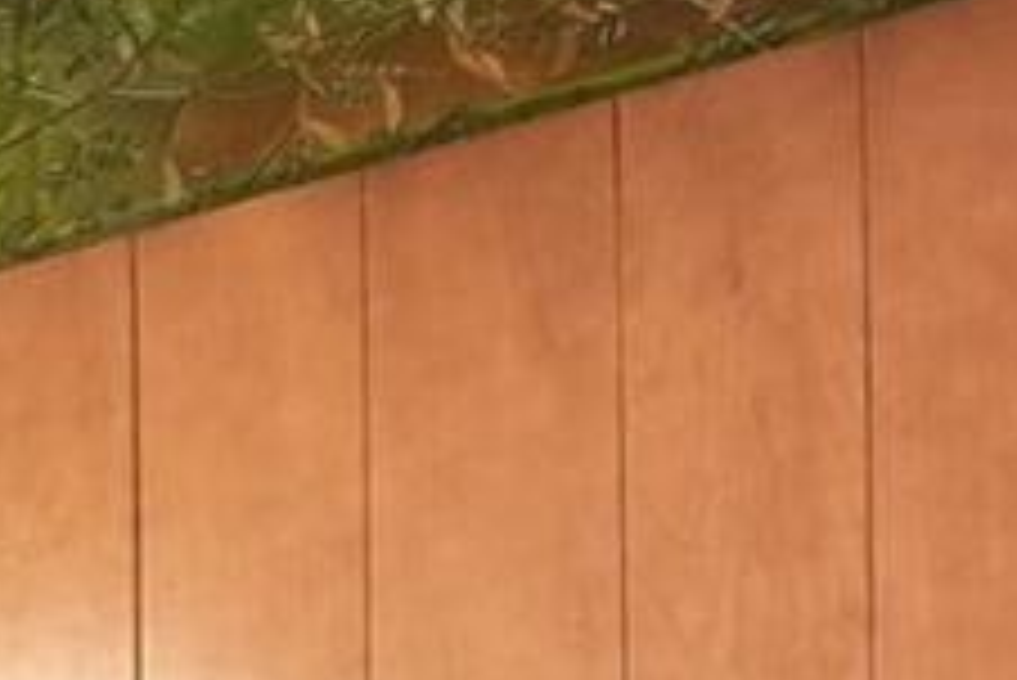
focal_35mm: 106
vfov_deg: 11.0
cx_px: -1404
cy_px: 1608
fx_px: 2996
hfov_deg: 13.8
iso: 400
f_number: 8
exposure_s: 1/40
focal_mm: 10
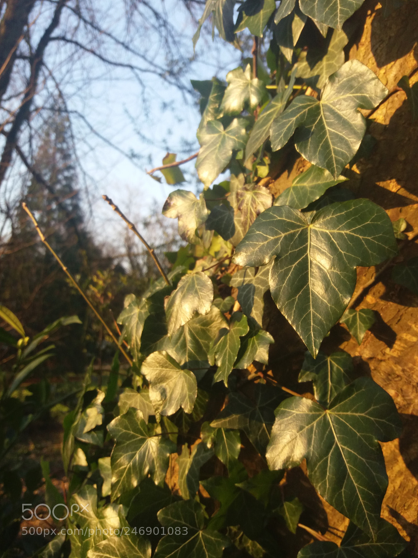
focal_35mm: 29
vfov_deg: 61.6
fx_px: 467
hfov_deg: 48.2
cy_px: 271
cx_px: 216
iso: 64
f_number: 1.9
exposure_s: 1/240
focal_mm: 3.7
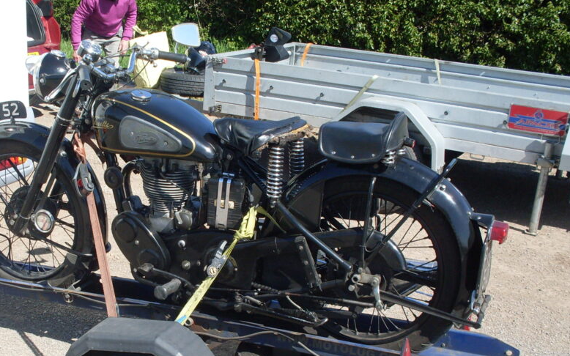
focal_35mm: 53
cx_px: 210
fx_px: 823
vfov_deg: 24.1
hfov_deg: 37.9
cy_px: 271
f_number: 8.4
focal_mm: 6.3
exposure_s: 1/125
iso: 80
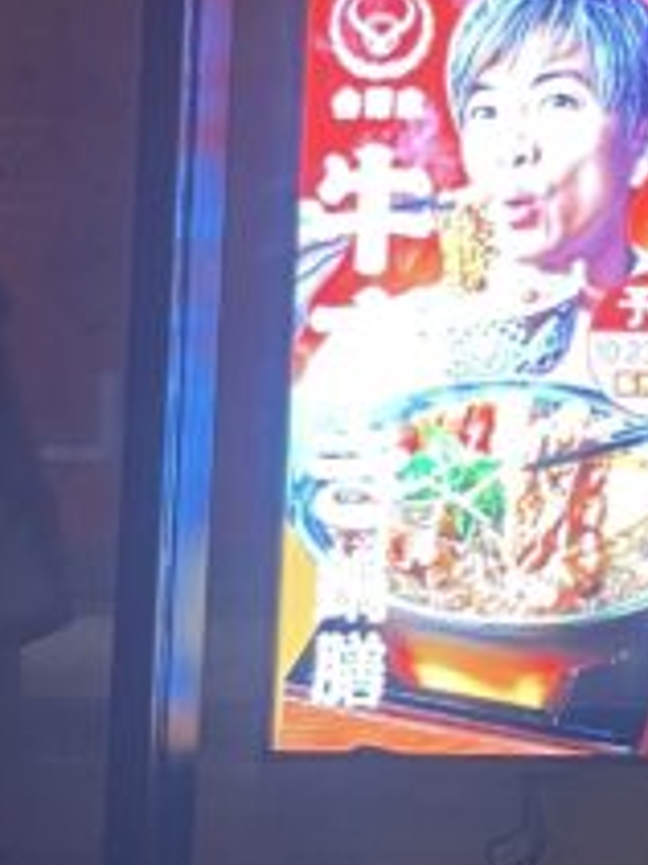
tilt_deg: +5.5
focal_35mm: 126
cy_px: 107
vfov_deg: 15.5
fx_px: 3148
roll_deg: -1.1
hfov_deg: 10.3
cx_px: 1530
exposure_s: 1/50
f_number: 1.6
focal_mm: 4.2
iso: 125
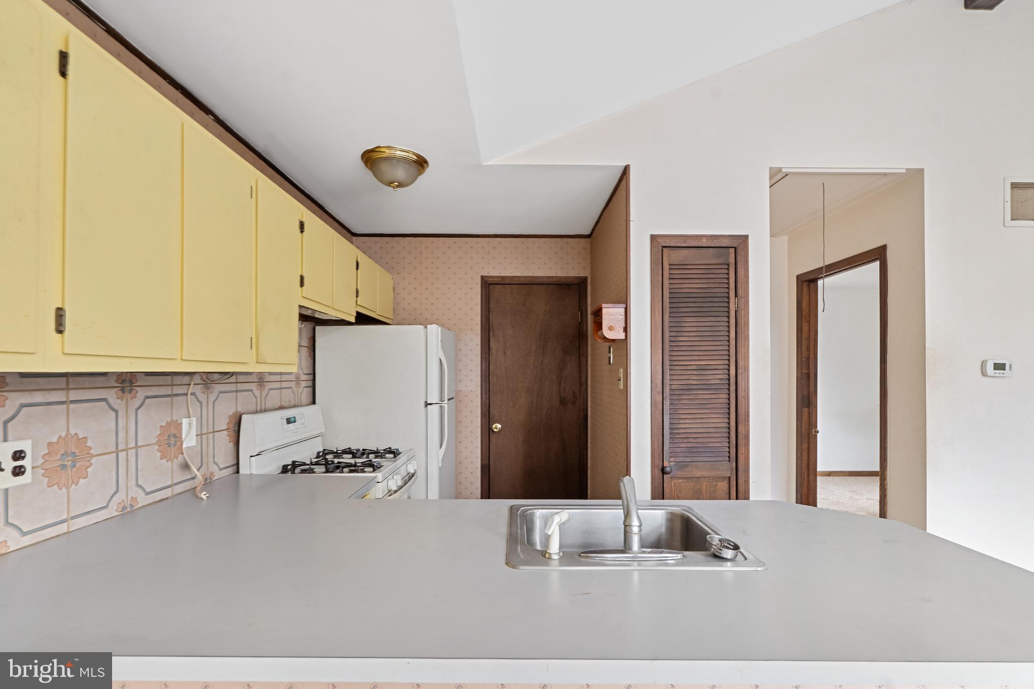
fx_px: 459
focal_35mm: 16
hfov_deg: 96.7
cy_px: 344
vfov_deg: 73.7
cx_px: 517
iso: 1600
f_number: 8
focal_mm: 16
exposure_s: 1/1.67
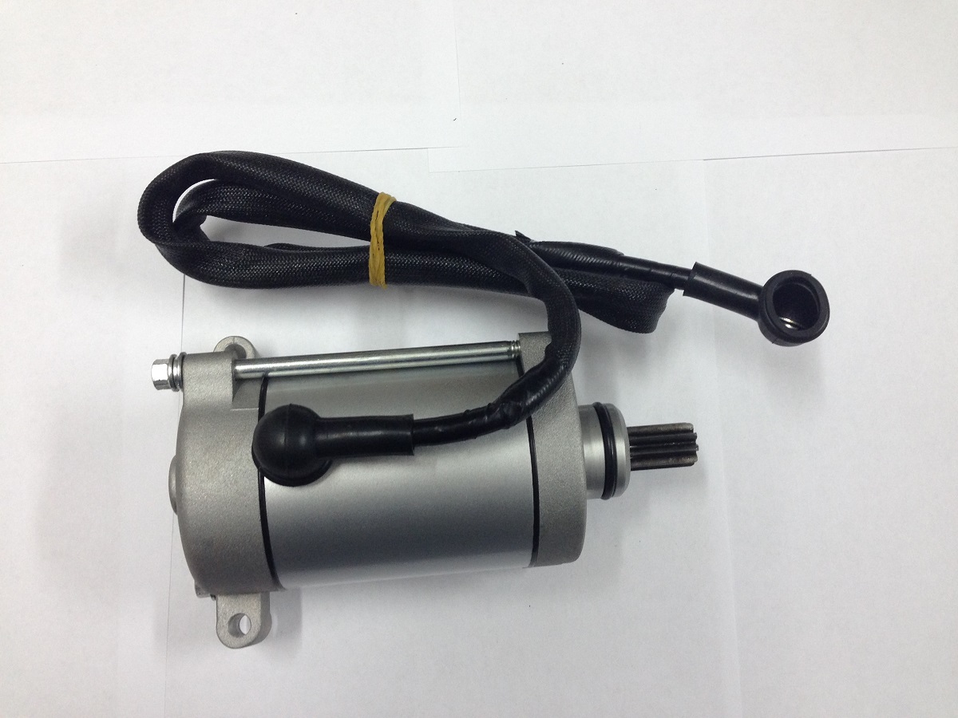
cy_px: 359
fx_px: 913
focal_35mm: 33
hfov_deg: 55.4
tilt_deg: -83.0
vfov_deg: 42.9
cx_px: 479
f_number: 2.4
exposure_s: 1/20
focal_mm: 4.12
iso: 100
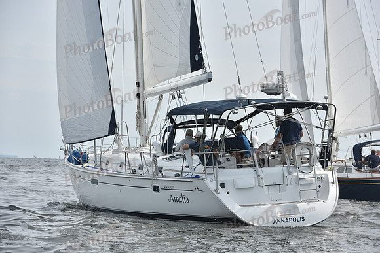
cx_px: 190
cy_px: 126
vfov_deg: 9.2
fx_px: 1584
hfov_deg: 13.7
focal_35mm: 150
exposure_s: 1/1250
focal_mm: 150
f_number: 8
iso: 320
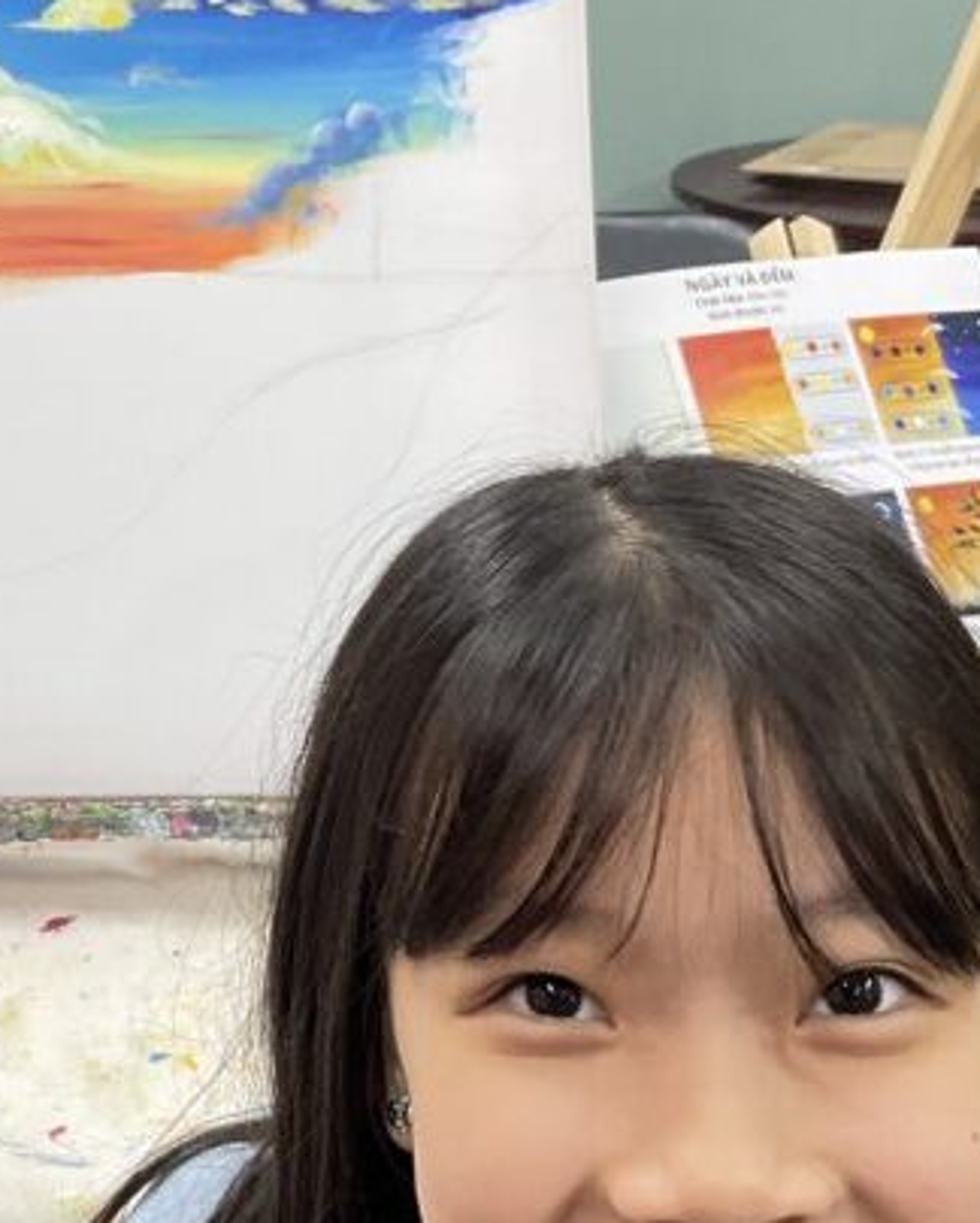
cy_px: 297
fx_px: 2534
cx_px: -24
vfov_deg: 26.7
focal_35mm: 70
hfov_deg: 21.1
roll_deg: +0.5
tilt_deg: -11.3
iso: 40
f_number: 1.8
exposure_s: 1/50
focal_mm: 3
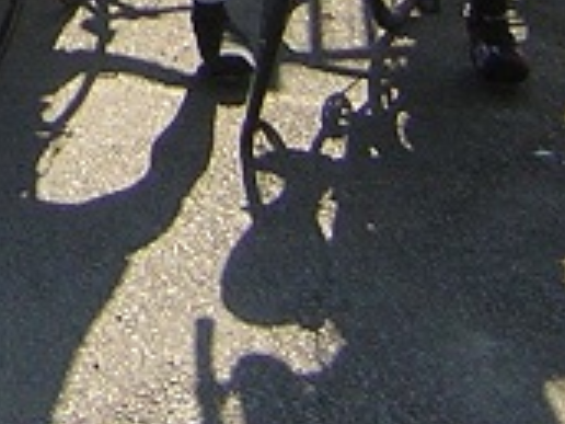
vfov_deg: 8.4
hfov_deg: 11.4
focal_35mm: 167
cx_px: -243
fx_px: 2726
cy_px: -454
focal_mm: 4.7
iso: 50
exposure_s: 1/210
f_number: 5.2
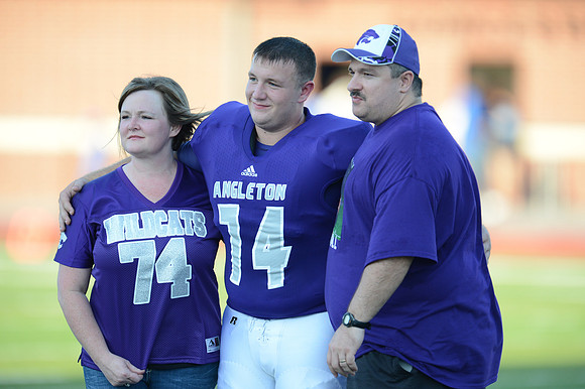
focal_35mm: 550
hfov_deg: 3.8
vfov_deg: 2.5
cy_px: 194
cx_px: 292
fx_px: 8932
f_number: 4
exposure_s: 1/1000
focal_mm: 550
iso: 800
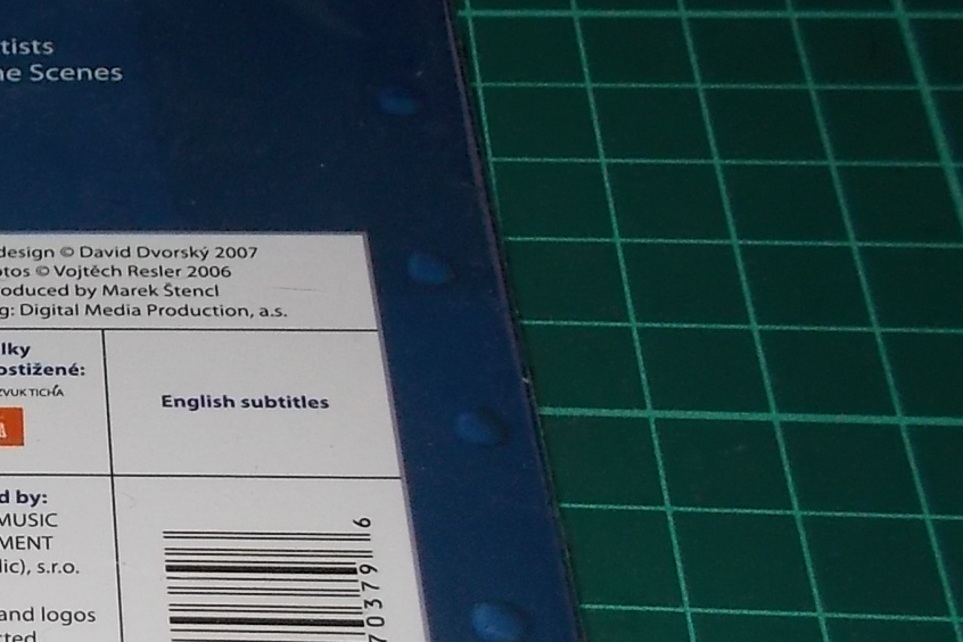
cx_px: -233
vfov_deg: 16.7
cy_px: 524
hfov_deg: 22.8
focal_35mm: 81
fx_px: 2167
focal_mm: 4.1
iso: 200
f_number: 3.3
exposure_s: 1/30
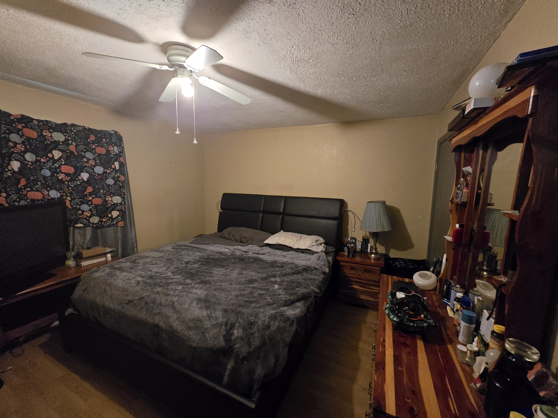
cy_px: 209
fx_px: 210
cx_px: 279
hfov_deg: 106.2
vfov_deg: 89.9
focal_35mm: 13
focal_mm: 2.2
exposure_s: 1/60
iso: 1600
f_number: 2.2
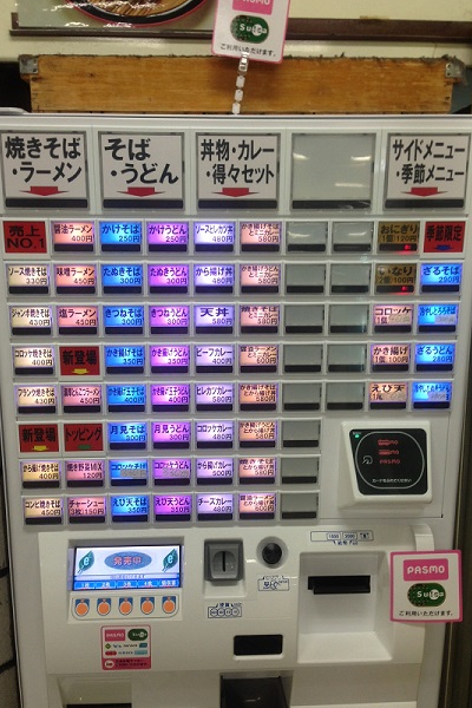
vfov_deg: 54.4
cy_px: 359
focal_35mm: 35
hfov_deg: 37.8
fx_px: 688
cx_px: 224
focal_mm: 4.13
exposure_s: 1/40
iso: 64
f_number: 2.4
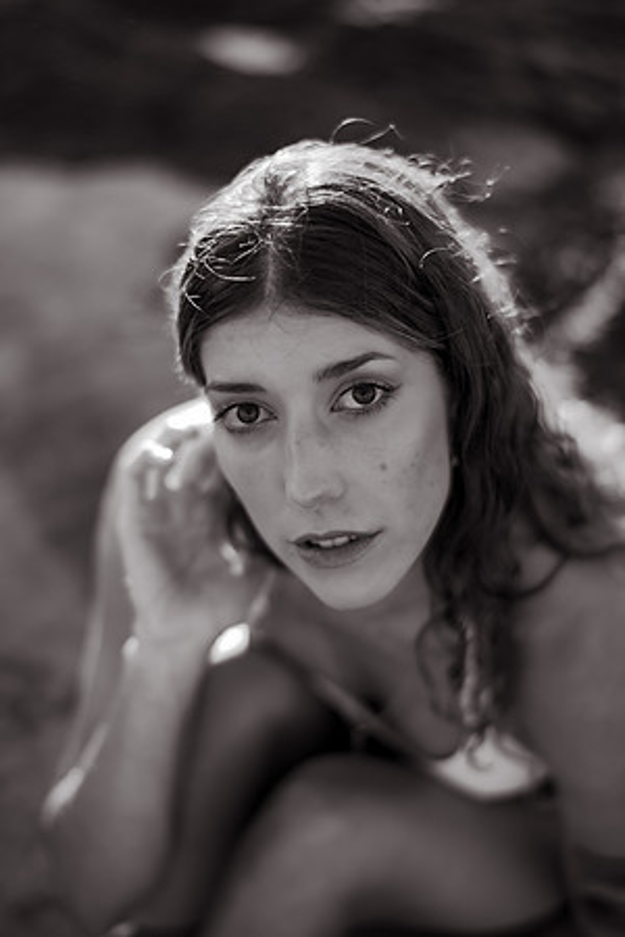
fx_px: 1510
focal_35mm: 58
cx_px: 312
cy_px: 468
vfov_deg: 34.5
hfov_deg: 23.4
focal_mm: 58
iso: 50
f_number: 1.8
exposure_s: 1/500
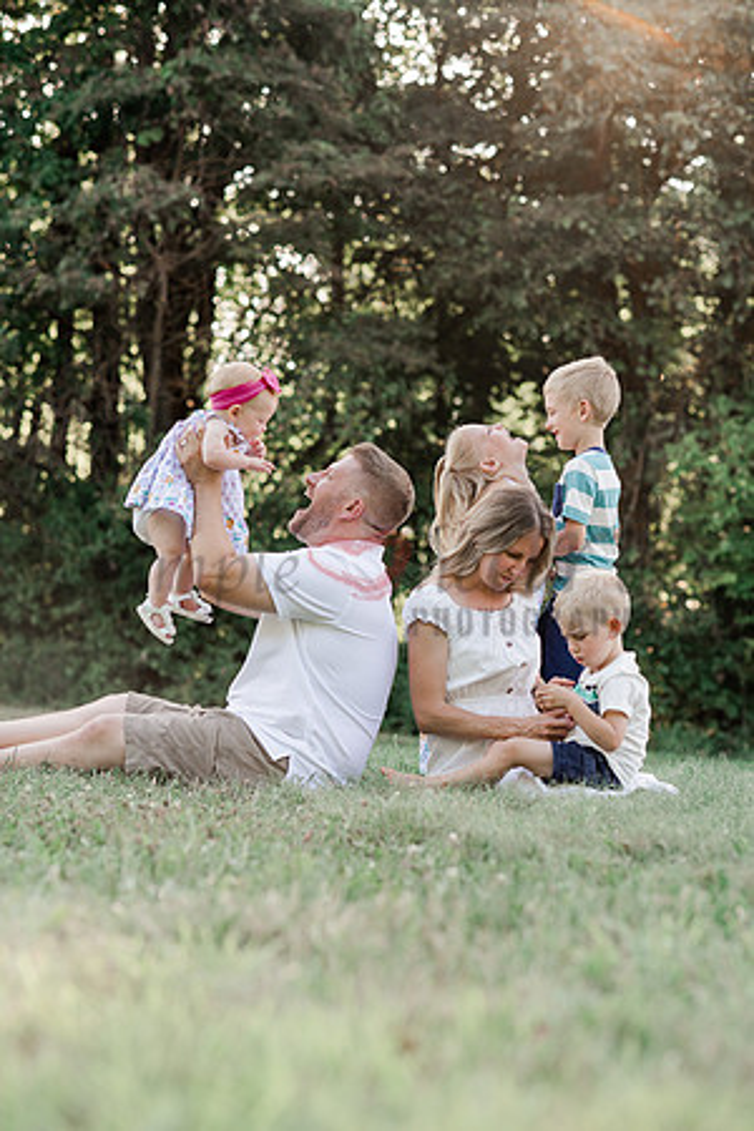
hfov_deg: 16.1
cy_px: 566
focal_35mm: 85
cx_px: 377
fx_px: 2670
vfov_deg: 23.9
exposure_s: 1/640
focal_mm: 85
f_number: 3.2
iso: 400
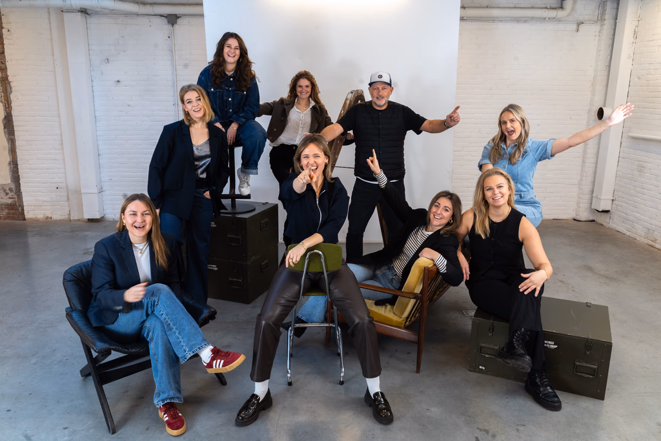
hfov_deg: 65.5
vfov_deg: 46.4
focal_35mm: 28
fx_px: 514
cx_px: 330
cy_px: 220
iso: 1000
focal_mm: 28
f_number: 11
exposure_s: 1/60
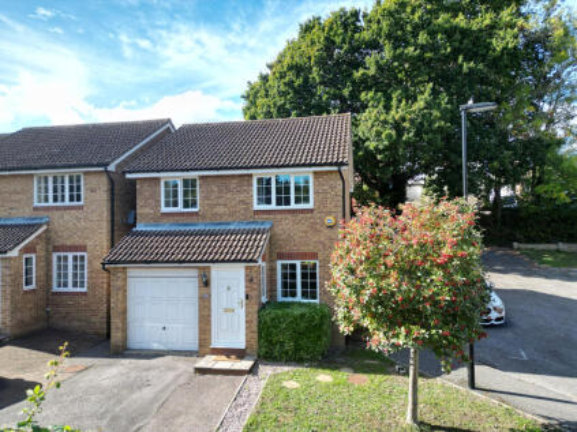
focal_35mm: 24
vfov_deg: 56.8
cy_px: 216
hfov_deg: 71.6
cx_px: 288
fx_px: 400
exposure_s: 1/1000
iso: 100
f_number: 1.7
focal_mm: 6.72
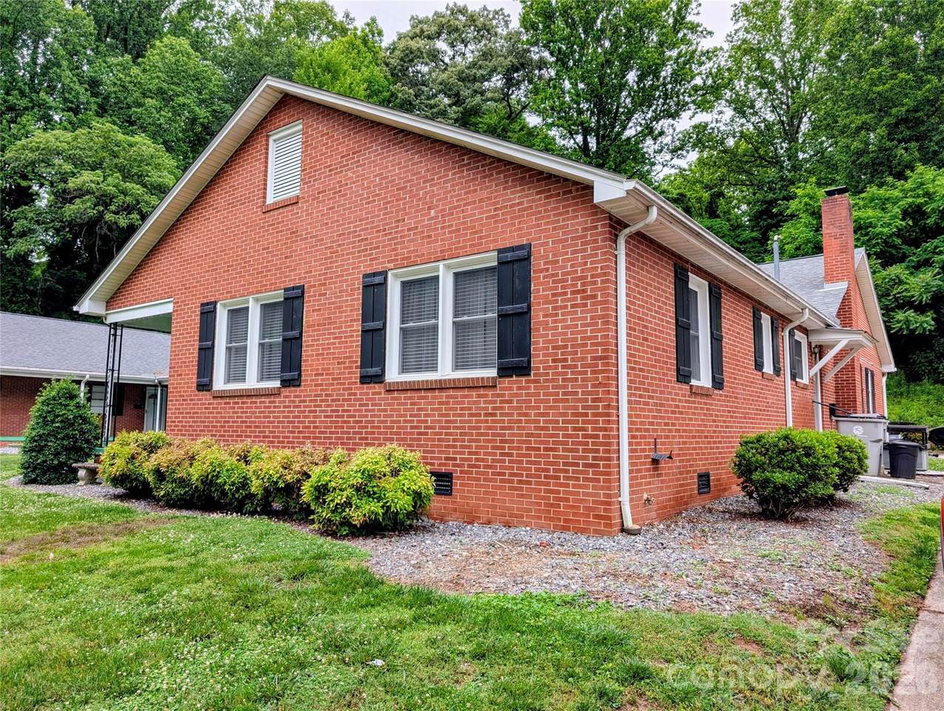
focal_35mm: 24
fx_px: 655
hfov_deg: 71.5
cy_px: 356
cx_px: 472
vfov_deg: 56.9
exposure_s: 1/2037
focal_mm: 6.9
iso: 16
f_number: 1.68
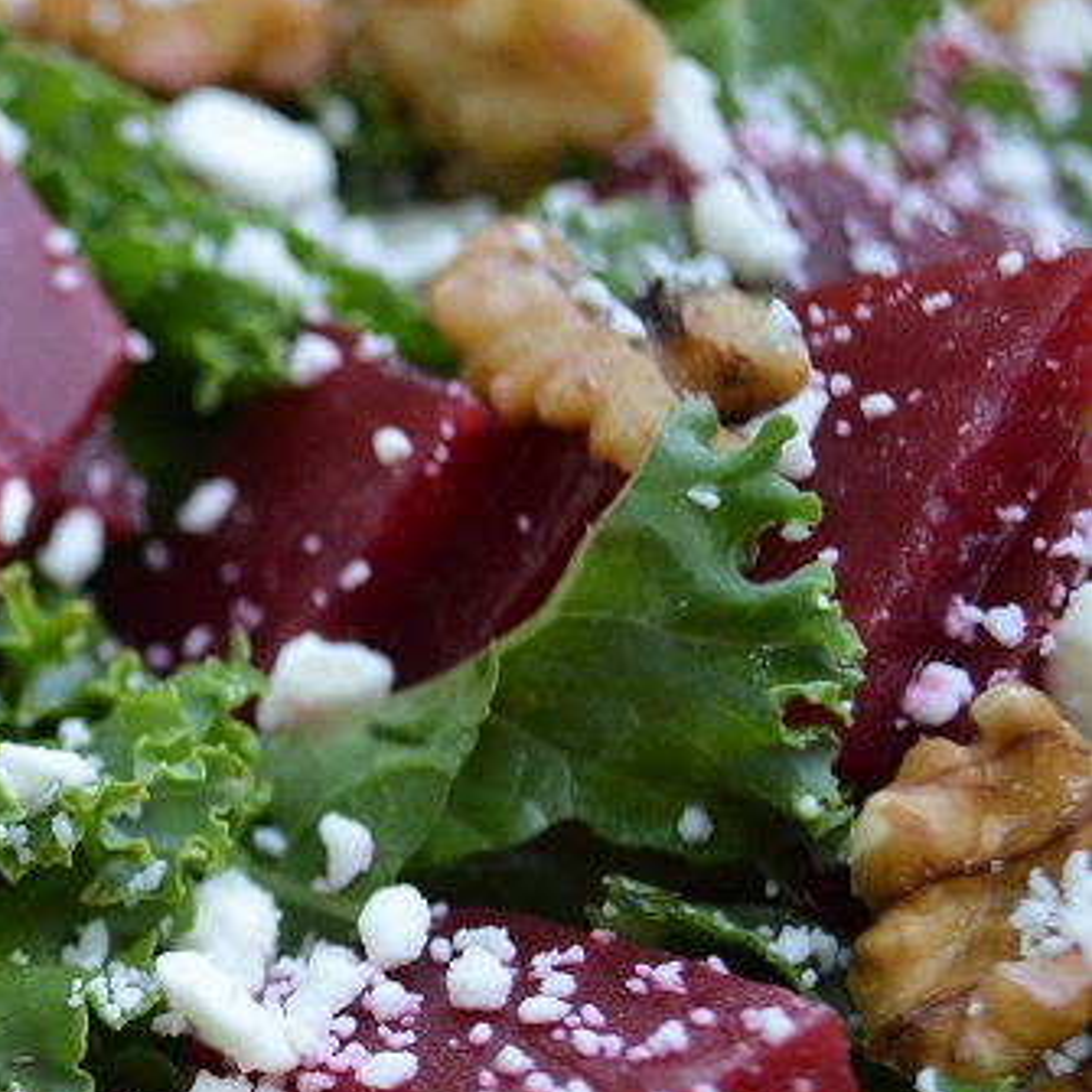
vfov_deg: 17.4
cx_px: -372
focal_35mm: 99
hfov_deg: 16.5
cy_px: 812
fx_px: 3538
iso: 1600
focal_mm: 29
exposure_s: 1/500
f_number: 4.5
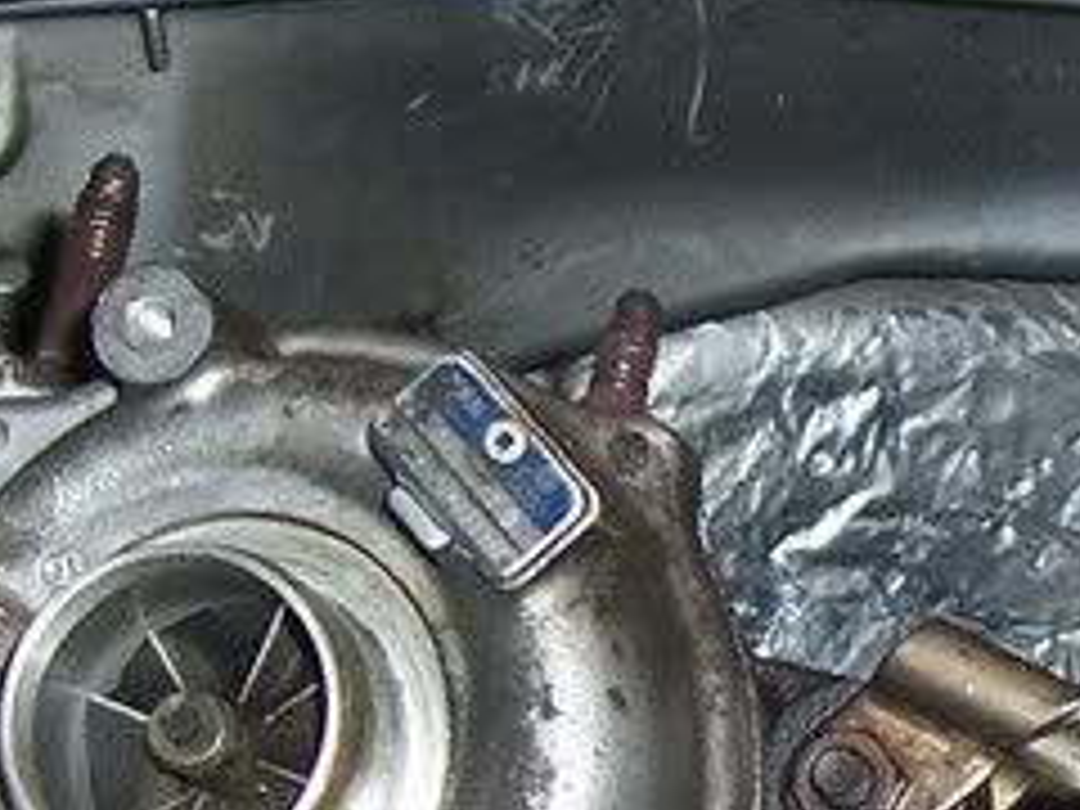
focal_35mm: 145
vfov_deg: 10.2
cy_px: 742
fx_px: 4524
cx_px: 1413
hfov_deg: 13.1
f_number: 2.7
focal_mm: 5.6
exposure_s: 1/60
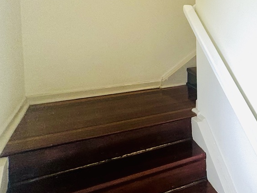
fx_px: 275
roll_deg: +0.4
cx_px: 264
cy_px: 40
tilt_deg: +0.2
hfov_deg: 42.4
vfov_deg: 37.4
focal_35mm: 37
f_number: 2.2
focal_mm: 2.22
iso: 80
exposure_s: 1/100
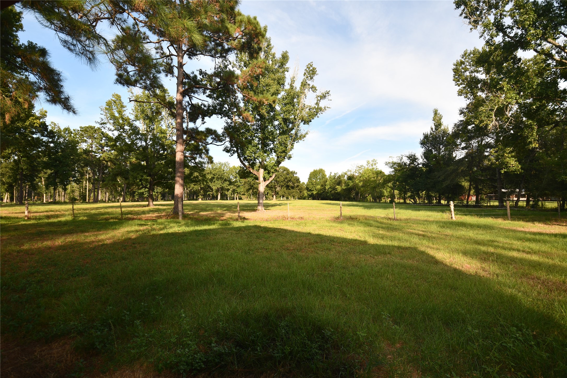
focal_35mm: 15
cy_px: 189
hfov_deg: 100.4
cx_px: 284
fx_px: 236
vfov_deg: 77.3
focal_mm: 10
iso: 100
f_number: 5.6
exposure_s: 1/250
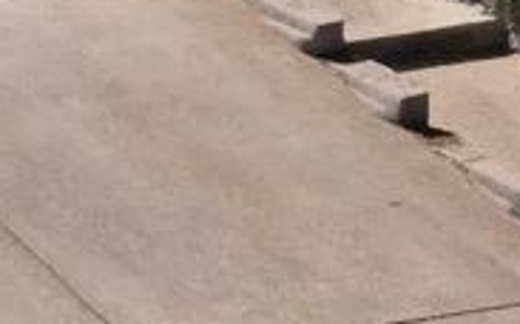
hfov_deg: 12.2
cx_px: -372
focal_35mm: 160
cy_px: -506
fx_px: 2265
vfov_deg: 7.5
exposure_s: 1/500
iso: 100
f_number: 6.3
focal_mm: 10.26
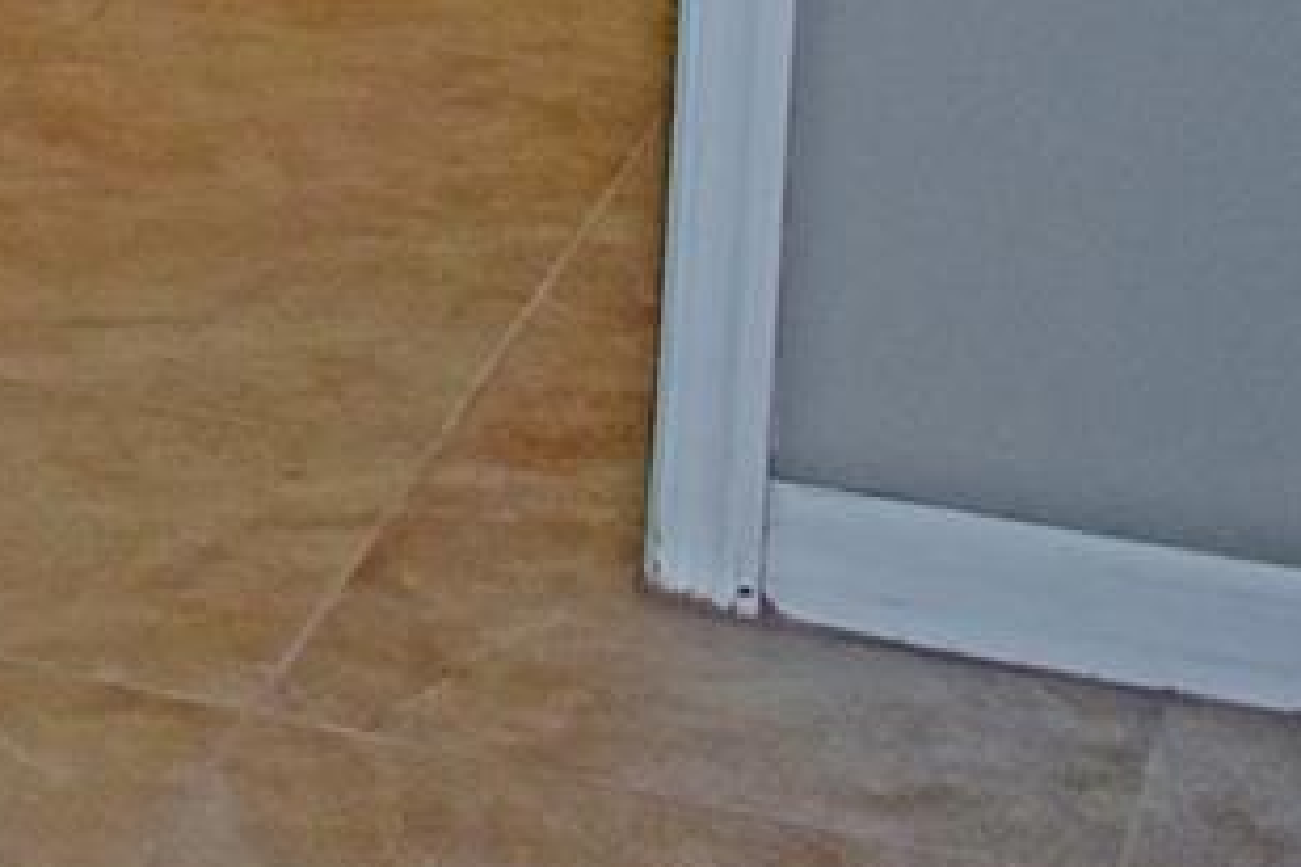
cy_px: -1204
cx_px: -1512
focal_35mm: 140
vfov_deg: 8.9
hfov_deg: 12.4
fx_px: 5059
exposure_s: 1/125
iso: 800
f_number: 3.5
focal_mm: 18
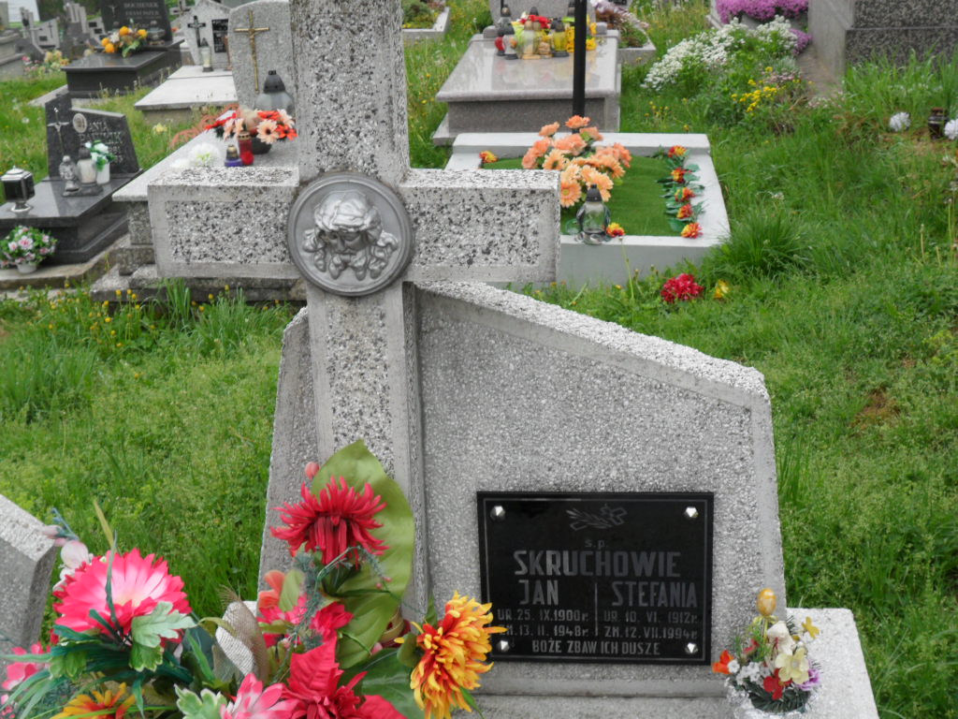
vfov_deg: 28.0
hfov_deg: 36.8
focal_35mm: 52
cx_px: 479
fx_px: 1439
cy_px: 360
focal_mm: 9.3
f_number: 5
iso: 100
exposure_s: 1/90
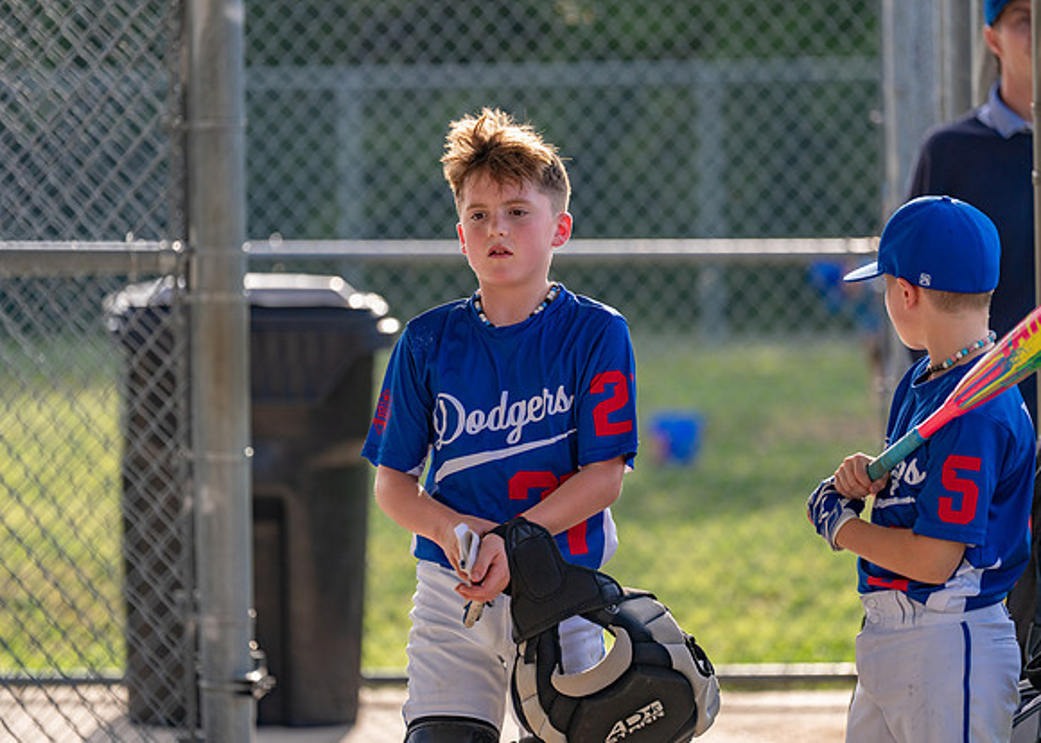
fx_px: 5275
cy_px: 372
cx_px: 520
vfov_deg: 8.1
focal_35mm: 178
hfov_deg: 11.3
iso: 250
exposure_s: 1/2000
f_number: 2.8
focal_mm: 168
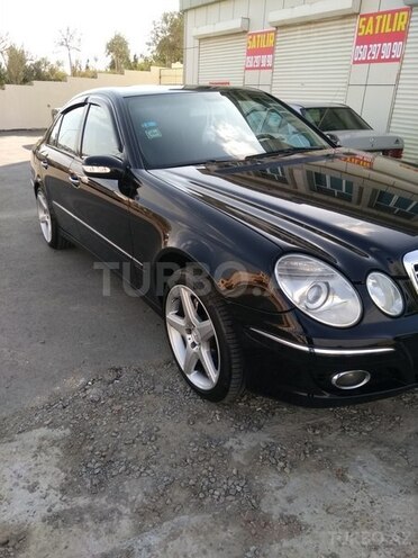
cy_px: 279
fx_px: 338
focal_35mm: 21
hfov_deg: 63.4
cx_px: 209
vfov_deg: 79.0
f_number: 2
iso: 100
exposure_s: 1/412
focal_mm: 3.57
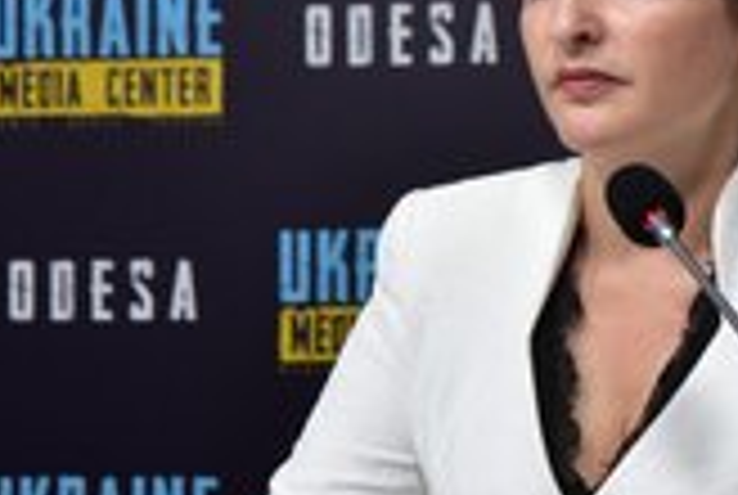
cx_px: 598
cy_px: -7
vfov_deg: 3.6
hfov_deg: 5.4
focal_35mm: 383
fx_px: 7870
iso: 1000
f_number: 5.6
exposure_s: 1/200
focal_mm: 105
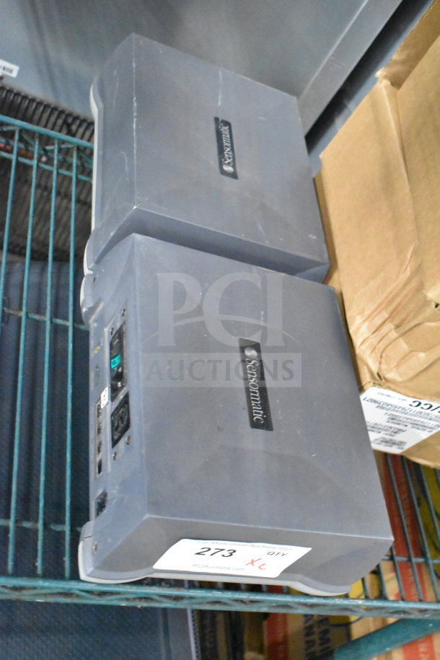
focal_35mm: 40
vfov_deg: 47.9
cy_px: 330
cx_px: 220
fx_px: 742
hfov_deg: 33.0
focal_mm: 27
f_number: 4
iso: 18000
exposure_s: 1/40
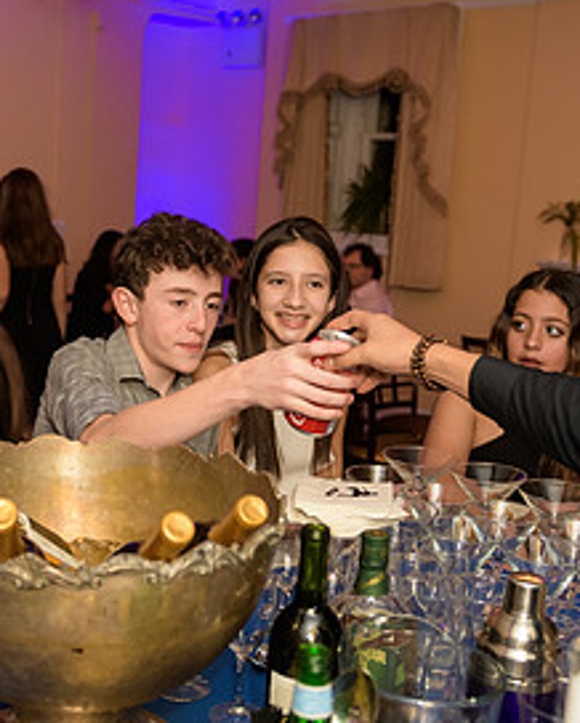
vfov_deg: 38.8
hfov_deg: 31.2
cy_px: 350
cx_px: 178
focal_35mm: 48
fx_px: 1029
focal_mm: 24
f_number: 3.2
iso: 800
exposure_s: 1/125
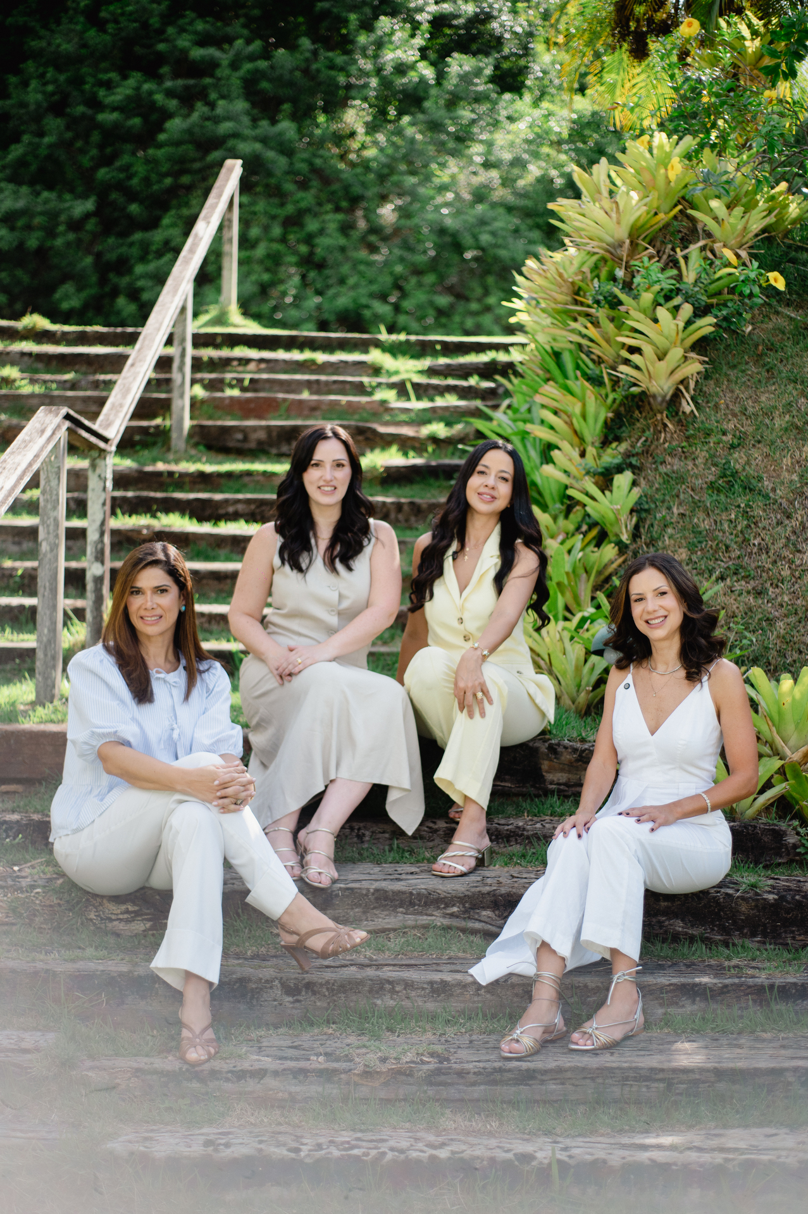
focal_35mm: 50
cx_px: 404
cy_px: 607
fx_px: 1685
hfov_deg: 27.0
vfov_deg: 39.6
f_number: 2
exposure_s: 1/4000
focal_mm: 50
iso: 250
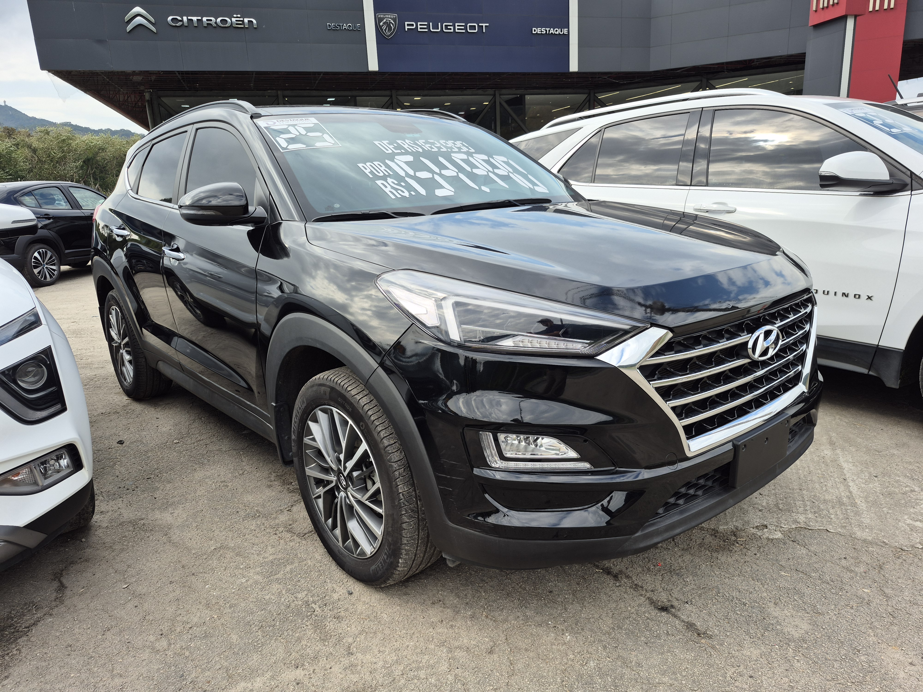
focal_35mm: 23
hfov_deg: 73.9
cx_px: 462
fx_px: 613
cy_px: 346
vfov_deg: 58.9
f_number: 1.8
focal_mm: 5.4
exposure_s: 1/740
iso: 25
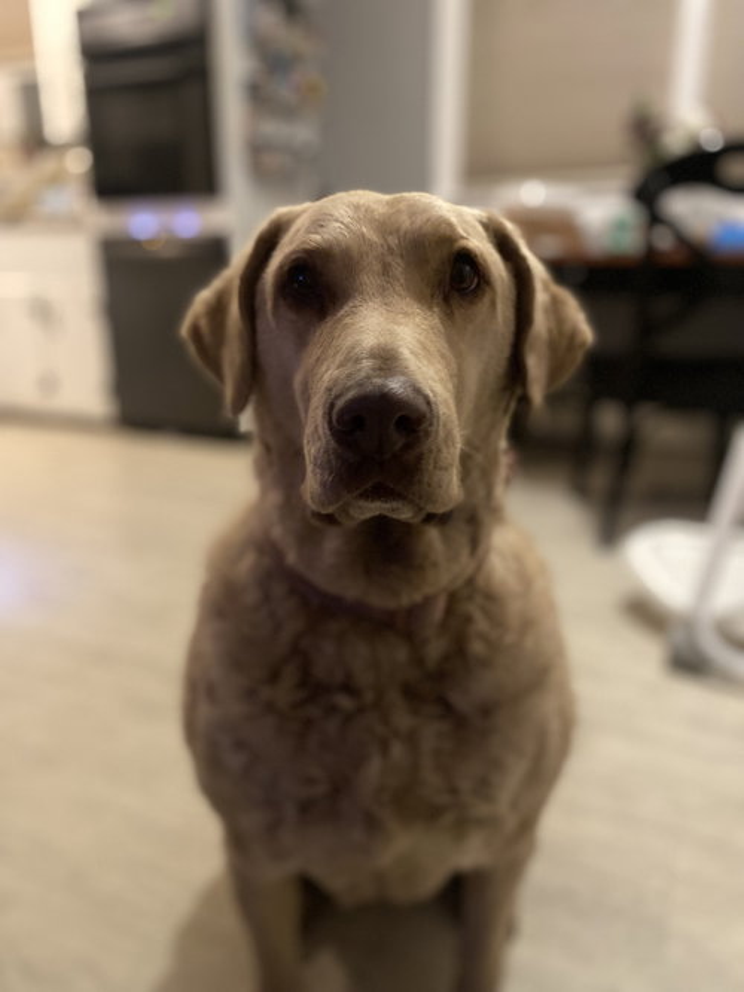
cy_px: 496
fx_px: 745
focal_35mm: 26
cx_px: 372
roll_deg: -0.1
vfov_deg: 67.3
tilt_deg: -16.2
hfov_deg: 53.0
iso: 1000
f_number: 1.8
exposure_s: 1/17
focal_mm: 4.25
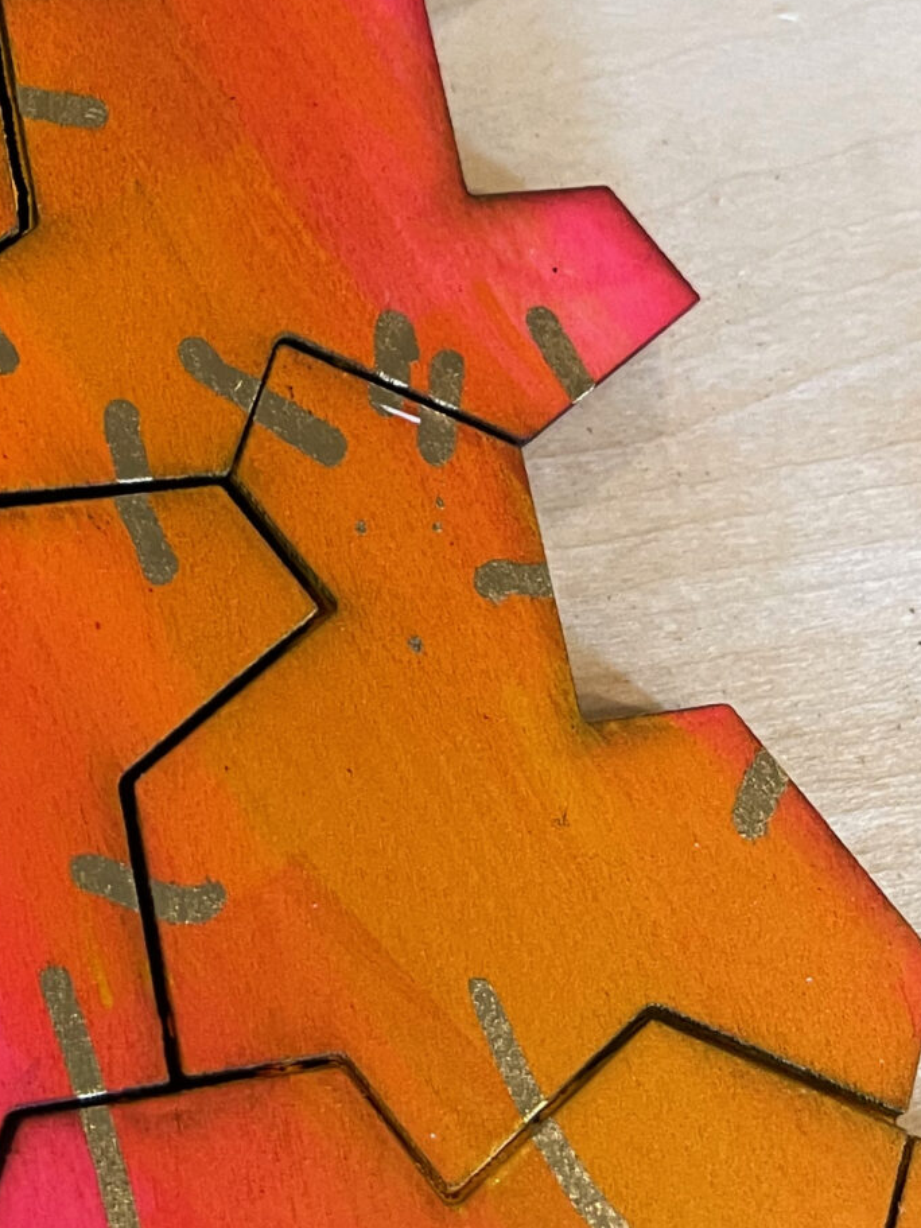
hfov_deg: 18.8
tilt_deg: -68.7
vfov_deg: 25.8
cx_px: -246
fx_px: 2590
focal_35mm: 73
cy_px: 120
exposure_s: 1/60
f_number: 1.6
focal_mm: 5.1
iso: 320
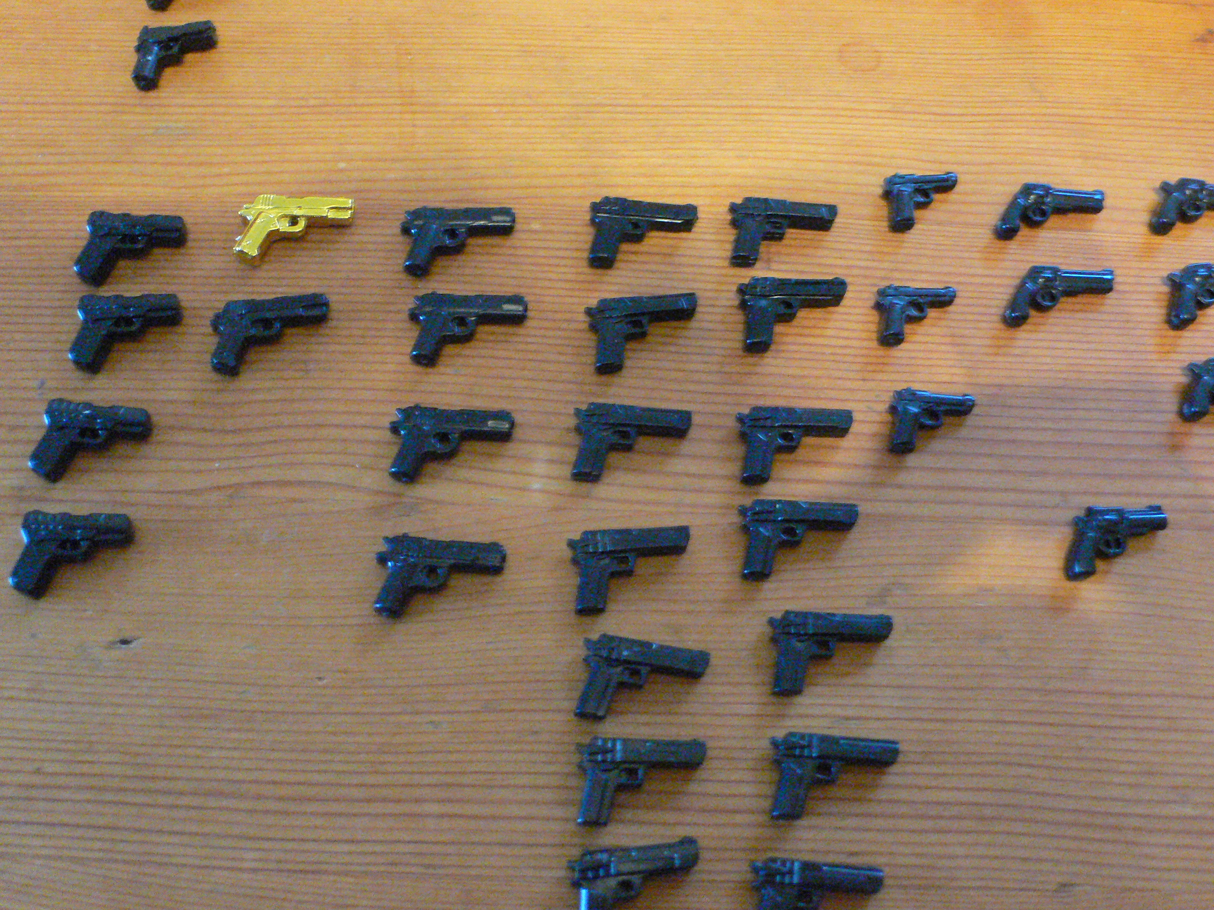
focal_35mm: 34
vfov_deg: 41.8
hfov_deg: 54.0
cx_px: 607
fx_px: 1192
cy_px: 455
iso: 400
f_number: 2.8
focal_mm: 6.3
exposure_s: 1/5
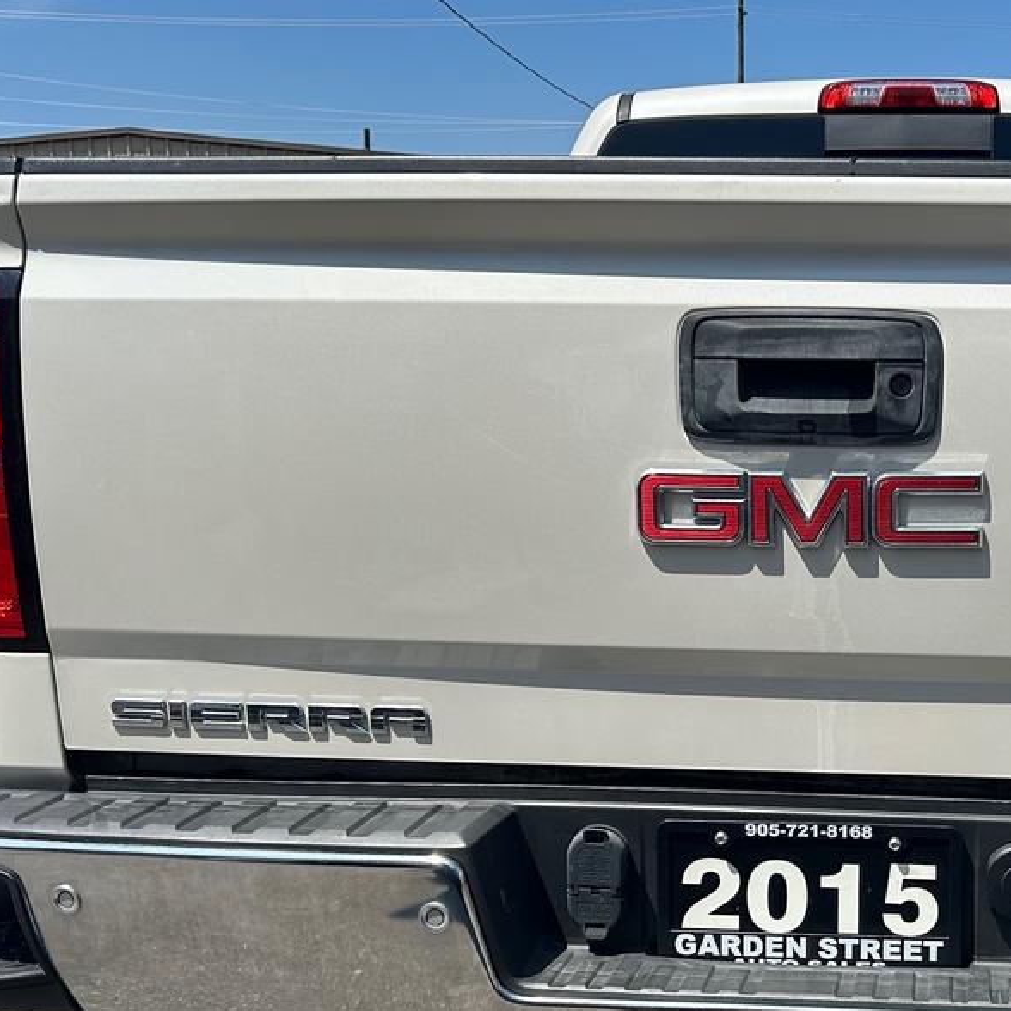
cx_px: 844
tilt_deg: -11.2
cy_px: 688
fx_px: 1652
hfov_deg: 32.8
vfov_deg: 33.7
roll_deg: -0.8
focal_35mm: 50
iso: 50
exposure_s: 1/4630
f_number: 1.5
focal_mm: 5.7
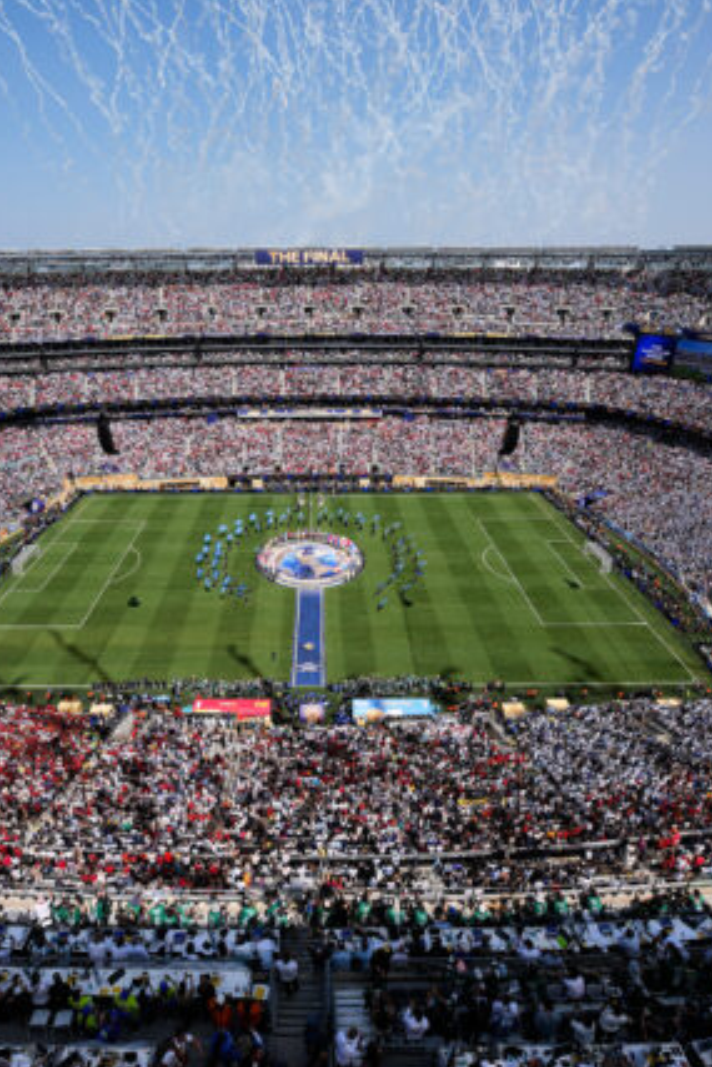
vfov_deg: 86.9
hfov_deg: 64.4
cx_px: 312
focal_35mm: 19
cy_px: 536
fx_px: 563
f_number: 5.6
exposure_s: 1/1000
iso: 160
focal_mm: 12
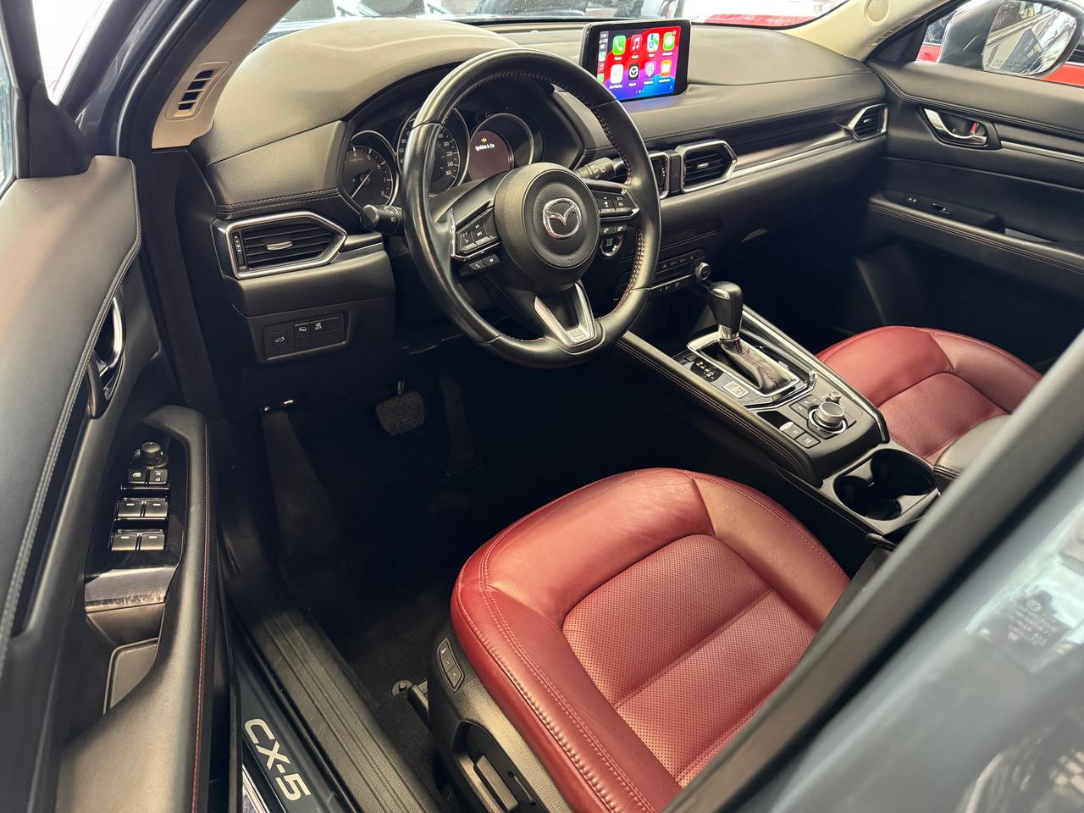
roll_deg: -5.0
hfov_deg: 71.6
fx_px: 752
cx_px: 542
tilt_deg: -33.9
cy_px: 406
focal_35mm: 24
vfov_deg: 56.8
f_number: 1.78
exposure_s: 1/40
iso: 800
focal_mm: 6.76
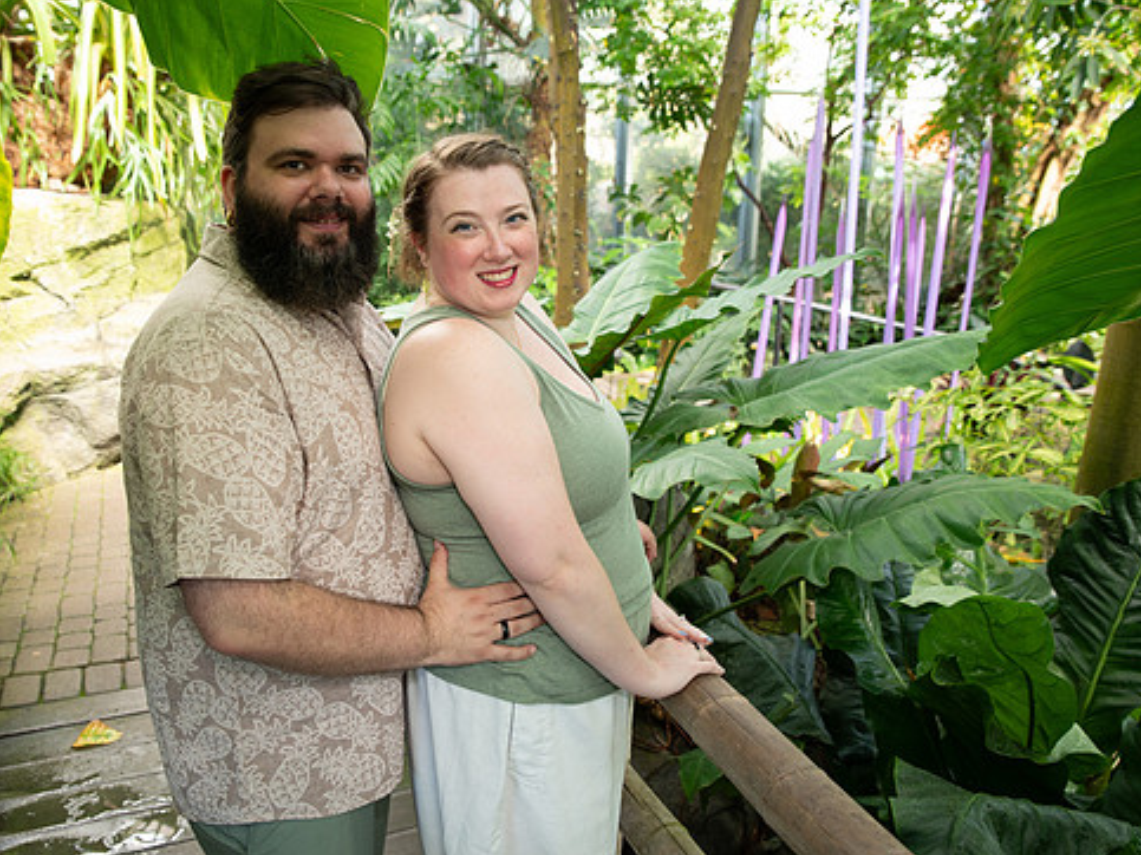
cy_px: 409
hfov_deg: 59.8
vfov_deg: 46.8
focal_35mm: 30
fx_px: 989
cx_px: 494
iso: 800
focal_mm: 26
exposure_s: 1/125
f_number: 3.2
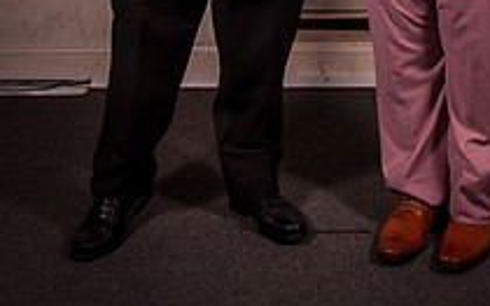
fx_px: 1308
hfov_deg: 21.1
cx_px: 330
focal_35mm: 98
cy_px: -175
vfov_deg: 12.6
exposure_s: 1/125
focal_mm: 30
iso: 200
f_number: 14
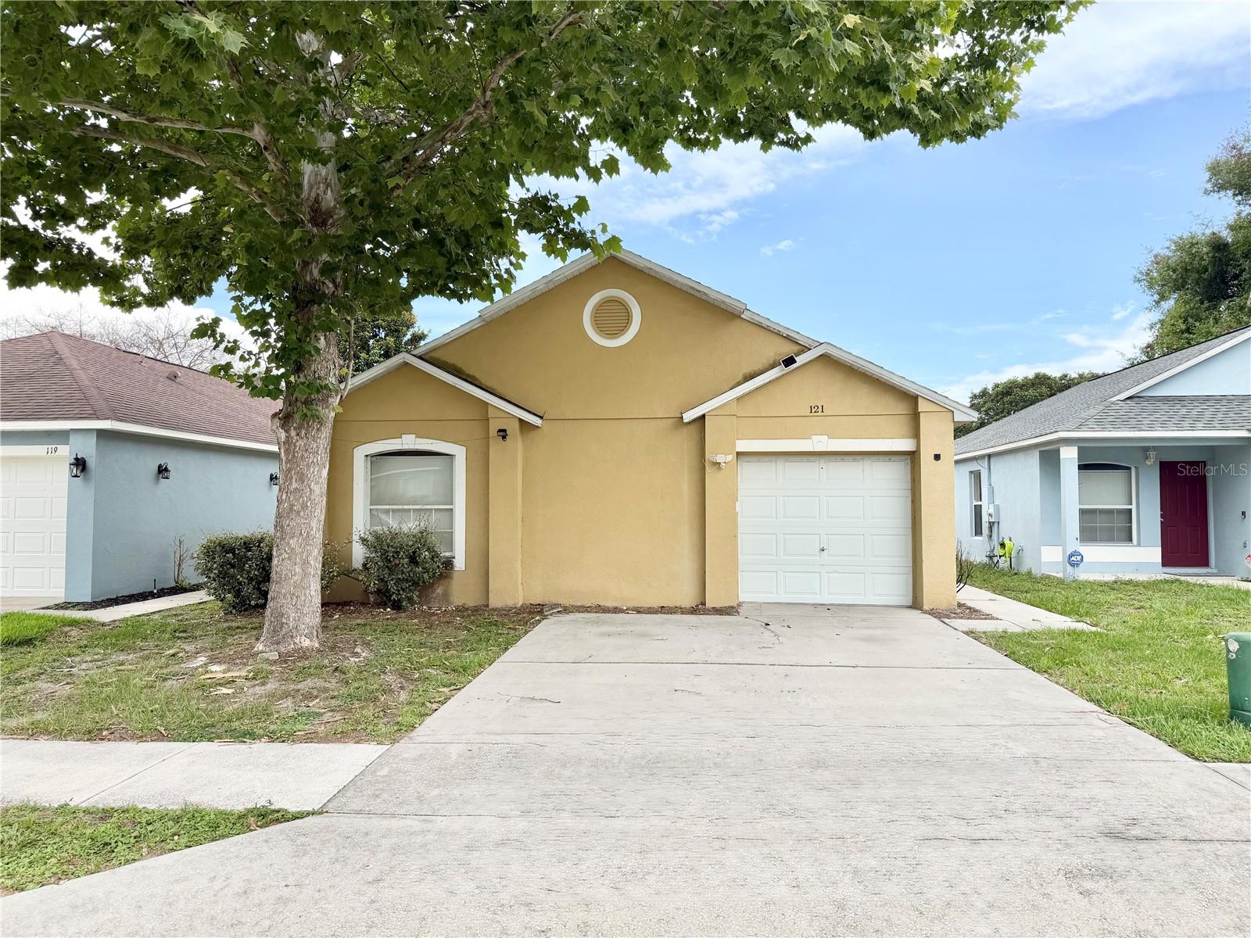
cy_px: 469
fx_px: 867
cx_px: 626
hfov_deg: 71.6
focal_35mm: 24
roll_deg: +0.1
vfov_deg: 56.8
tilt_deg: +2.2
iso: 80
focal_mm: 6.76
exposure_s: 1/2801
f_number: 1.78
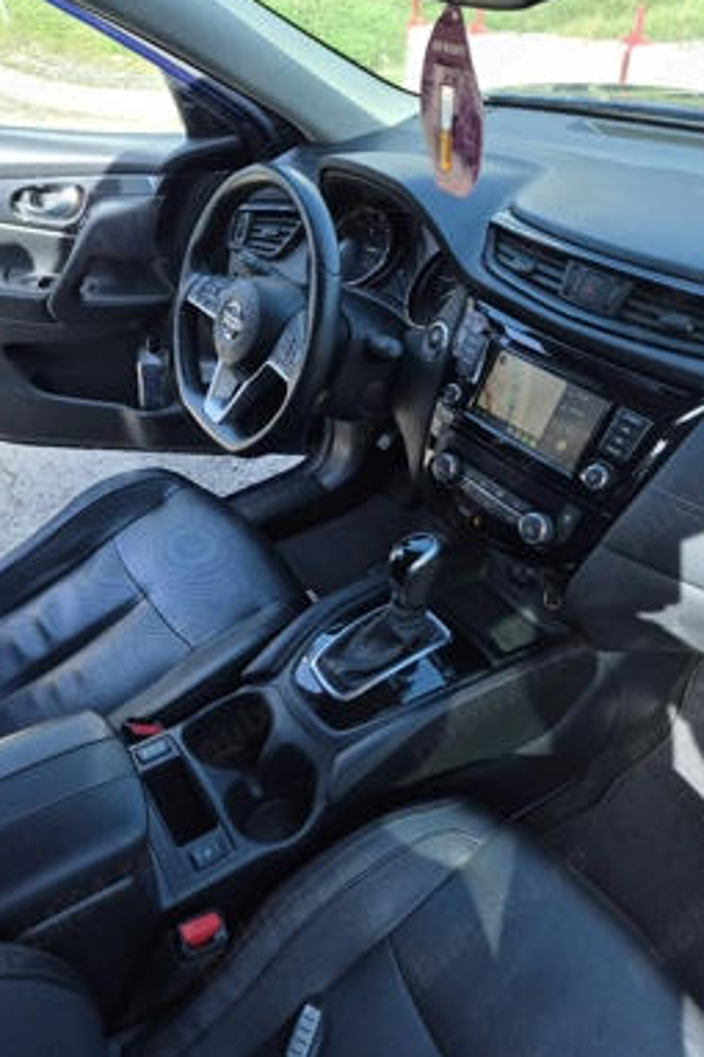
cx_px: 340
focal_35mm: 25
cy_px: 516
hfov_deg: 51.2
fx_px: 734
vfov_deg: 71.5
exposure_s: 1/250
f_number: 1.8
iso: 25
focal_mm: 5.4
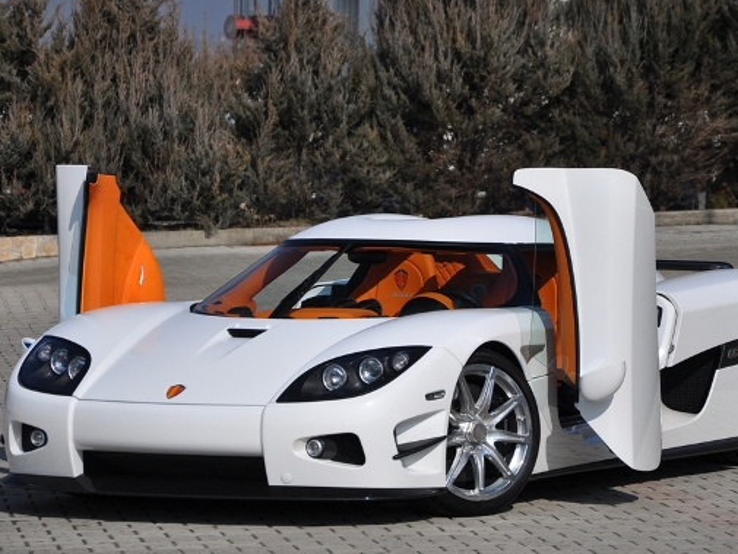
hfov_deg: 10.3
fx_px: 4086
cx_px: 397
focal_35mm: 192
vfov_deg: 7.8
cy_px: 246
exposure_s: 1/640
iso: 200
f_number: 6.3
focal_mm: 105
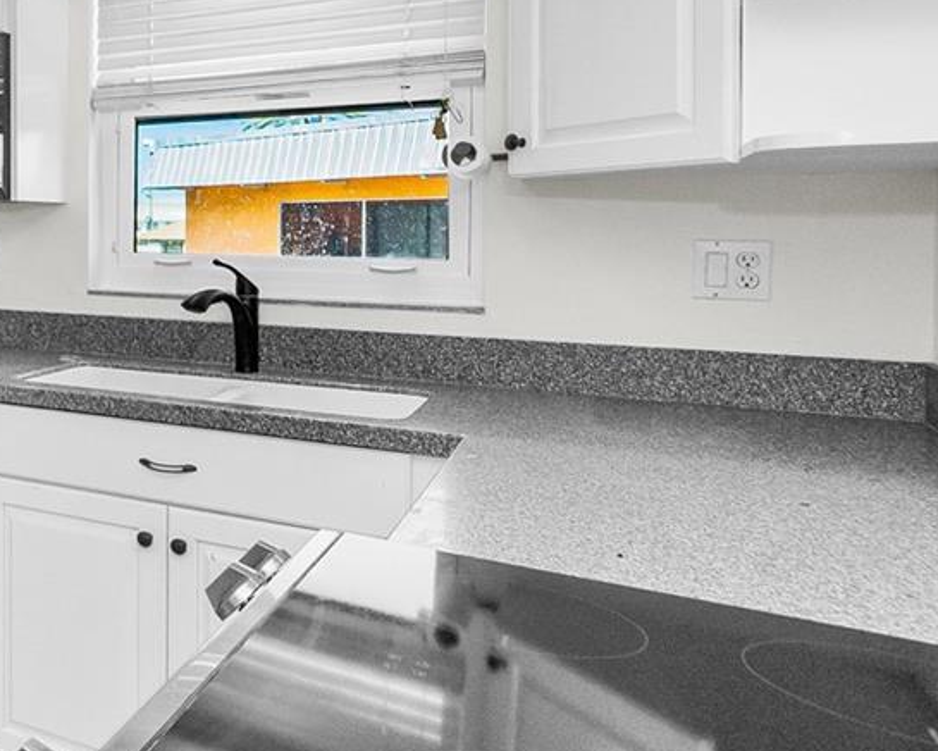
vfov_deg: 42.9
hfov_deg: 41.1
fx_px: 916
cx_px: -136
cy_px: 173
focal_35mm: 33
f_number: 6.3
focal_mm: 8
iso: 400
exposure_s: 1/200
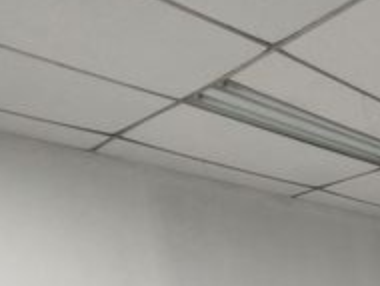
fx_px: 539
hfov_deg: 32.2
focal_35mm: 49
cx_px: 456
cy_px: 442
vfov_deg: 23.2
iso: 335
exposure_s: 1/120
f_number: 2.2
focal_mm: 2.16
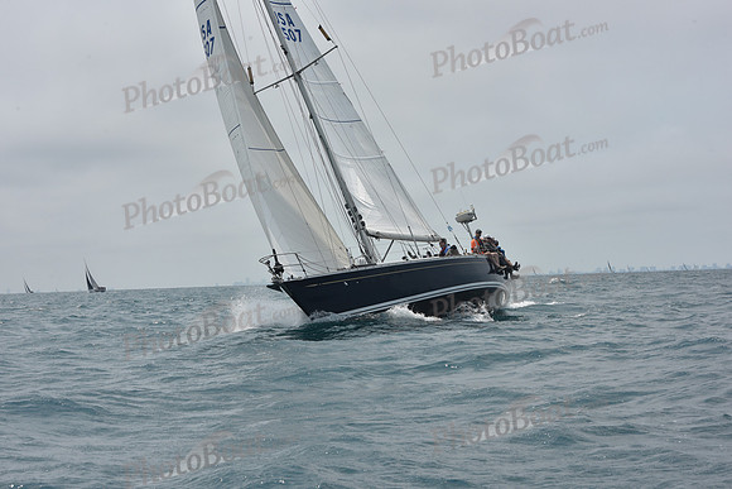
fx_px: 1424
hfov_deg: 28.8
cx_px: 366
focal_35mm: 70
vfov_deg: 19.5
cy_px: 244
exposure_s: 1/800
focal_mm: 70
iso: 250
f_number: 13
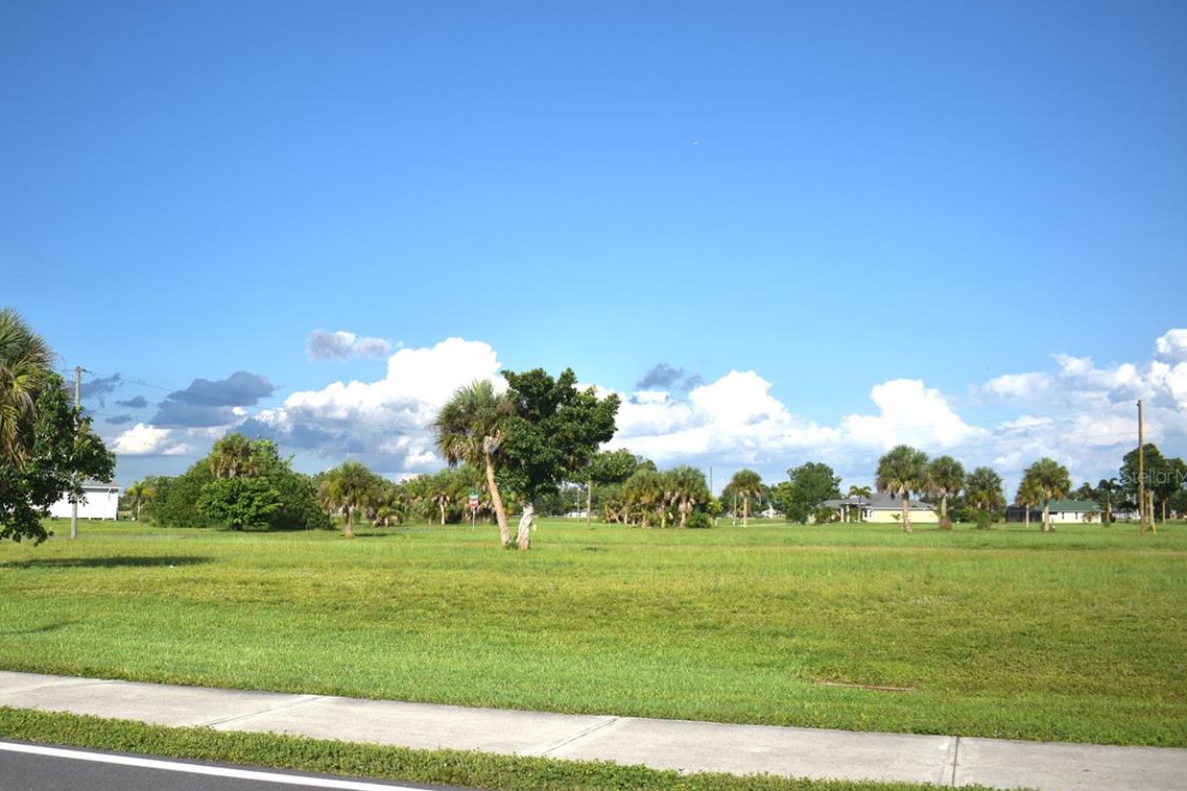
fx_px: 1253
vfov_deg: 34.9
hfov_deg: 49.7
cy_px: 476
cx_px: 379
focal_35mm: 38
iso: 100
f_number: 3.5
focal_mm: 18
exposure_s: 1/2000
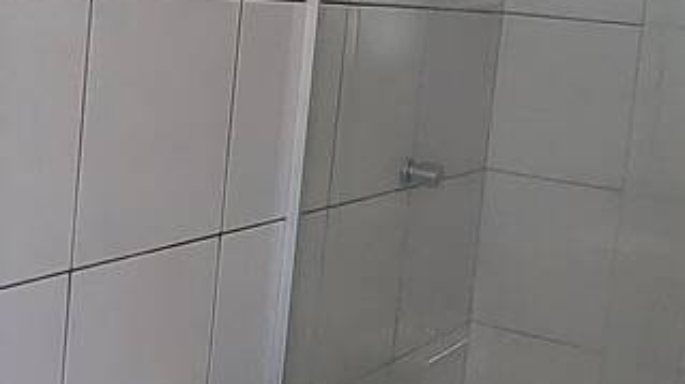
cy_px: 97
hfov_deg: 32.4
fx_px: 1162
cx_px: 189
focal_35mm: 64
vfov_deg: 18.7
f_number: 2.2
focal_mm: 1.74
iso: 200
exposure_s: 1/60
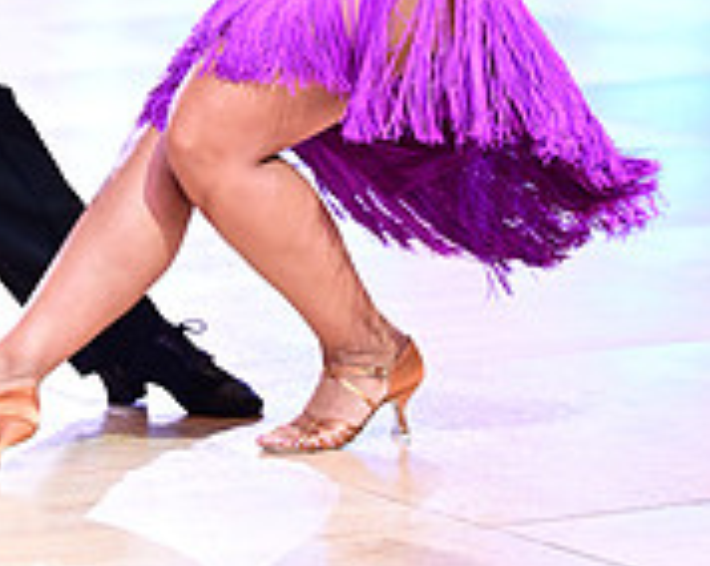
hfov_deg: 7.6
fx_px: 5332
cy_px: -211
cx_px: 100
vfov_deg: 6.0
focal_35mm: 254
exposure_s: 1/400
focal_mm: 83
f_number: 2.8
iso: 2000
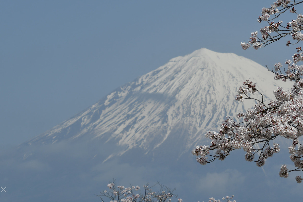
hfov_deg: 10.2
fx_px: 1692
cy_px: 90
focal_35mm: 201
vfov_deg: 6.8
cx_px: 146
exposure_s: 1/400
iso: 100
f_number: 10
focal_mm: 100
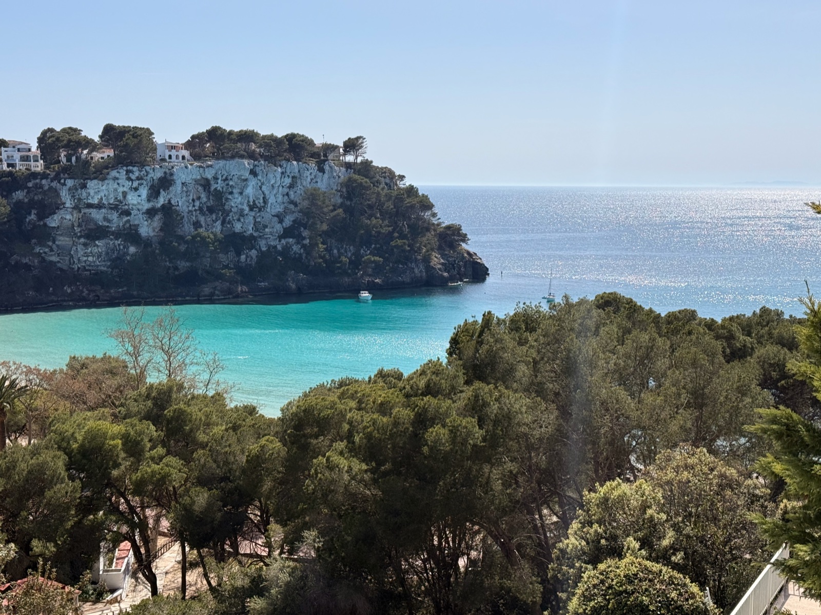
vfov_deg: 30.3
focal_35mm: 48
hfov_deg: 39.7
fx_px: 1138
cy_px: 308
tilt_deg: -6.9
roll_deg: +1.1
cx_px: 410
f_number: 1.78
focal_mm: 6.76
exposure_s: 1/7143
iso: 64
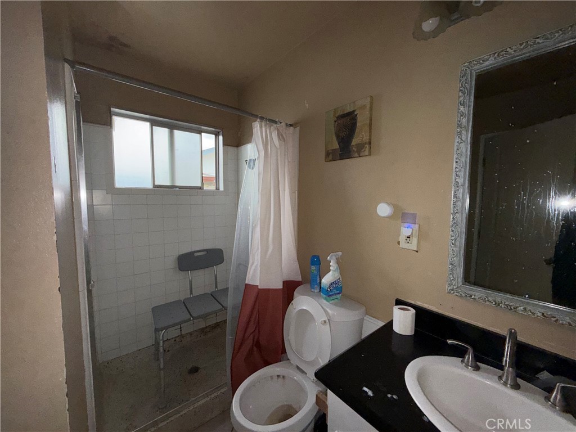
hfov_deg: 102.1
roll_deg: -0.2
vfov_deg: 85.7
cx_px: 288
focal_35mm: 14
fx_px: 233
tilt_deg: -4.0
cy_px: 216
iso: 80
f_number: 2.2
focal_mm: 2.22
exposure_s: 1/122
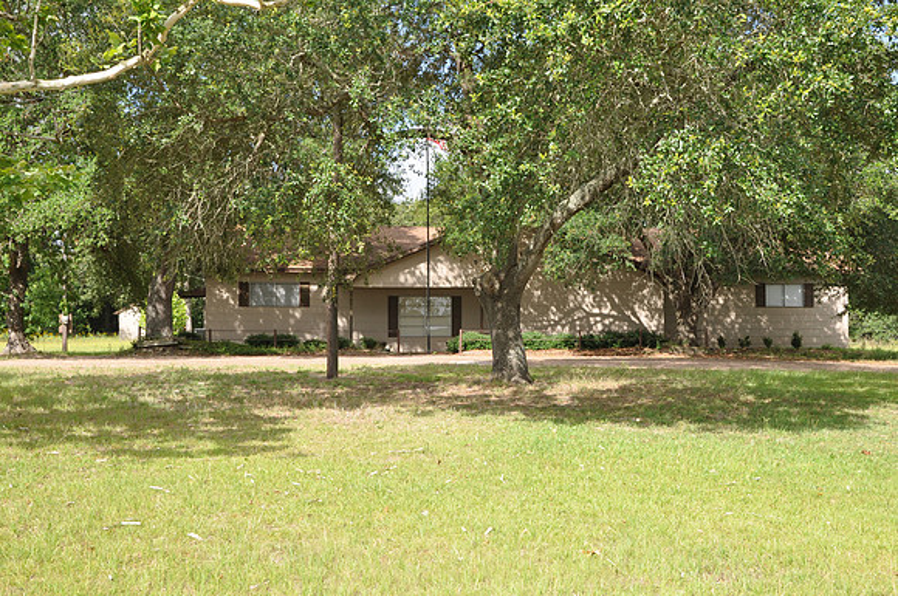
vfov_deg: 31.8
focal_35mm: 42
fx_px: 1046
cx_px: 449
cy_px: 298
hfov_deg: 46.5
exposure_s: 1/80
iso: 200
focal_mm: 28
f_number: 9
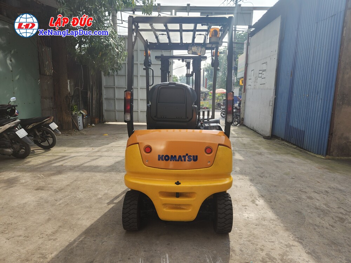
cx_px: 176
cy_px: 132
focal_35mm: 23
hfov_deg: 73.9
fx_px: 233
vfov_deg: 58.9
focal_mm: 5.4
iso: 20
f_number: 1.8
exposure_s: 1/1145
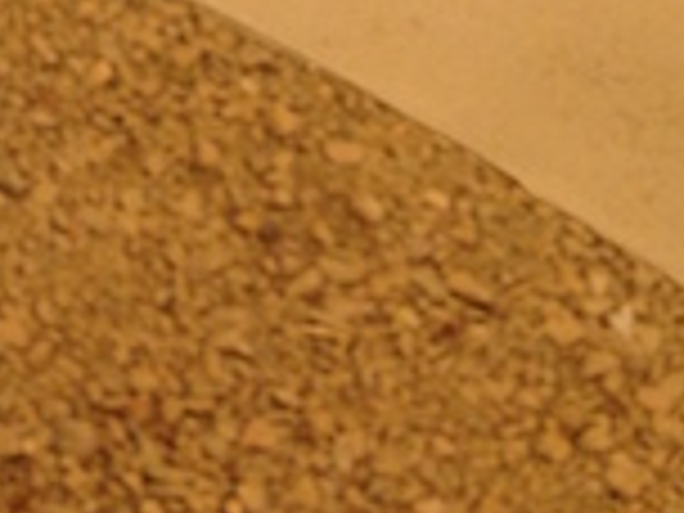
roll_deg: -1.8
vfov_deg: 7.9
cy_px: -760
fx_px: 3438
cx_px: -464
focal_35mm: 174
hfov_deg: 10.8
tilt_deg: -36.3
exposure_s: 1/166
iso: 50
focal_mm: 4.12
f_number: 2.4
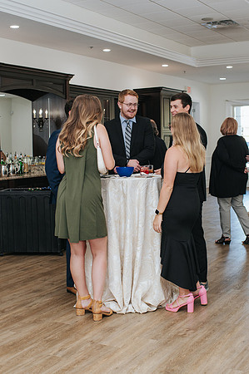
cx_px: 125
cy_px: 187
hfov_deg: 25.7
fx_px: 547
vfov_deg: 37.8
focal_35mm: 53
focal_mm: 35
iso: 800
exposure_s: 1/200
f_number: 3.5
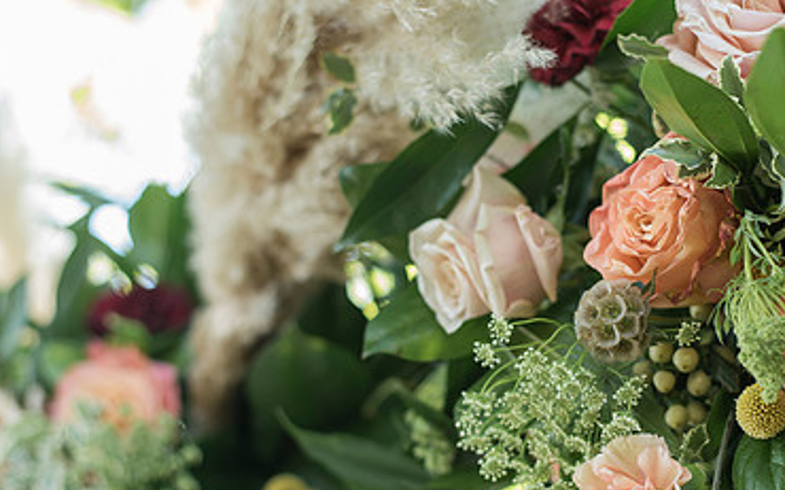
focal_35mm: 80
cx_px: 537
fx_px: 1711
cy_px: 258
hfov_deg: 25.7
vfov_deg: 16.3
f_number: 2.5
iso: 400
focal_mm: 50
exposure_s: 1/200
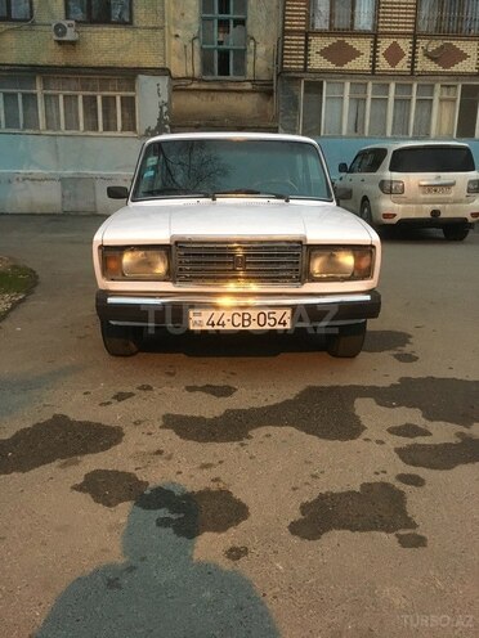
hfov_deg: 48.2
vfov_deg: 61.7
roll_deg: -1.6
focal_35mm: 29
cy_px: 319
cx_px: 240
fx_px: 535
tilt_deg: -12.8
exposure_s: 1/17
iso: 200
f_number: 2.2
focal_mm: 4.15
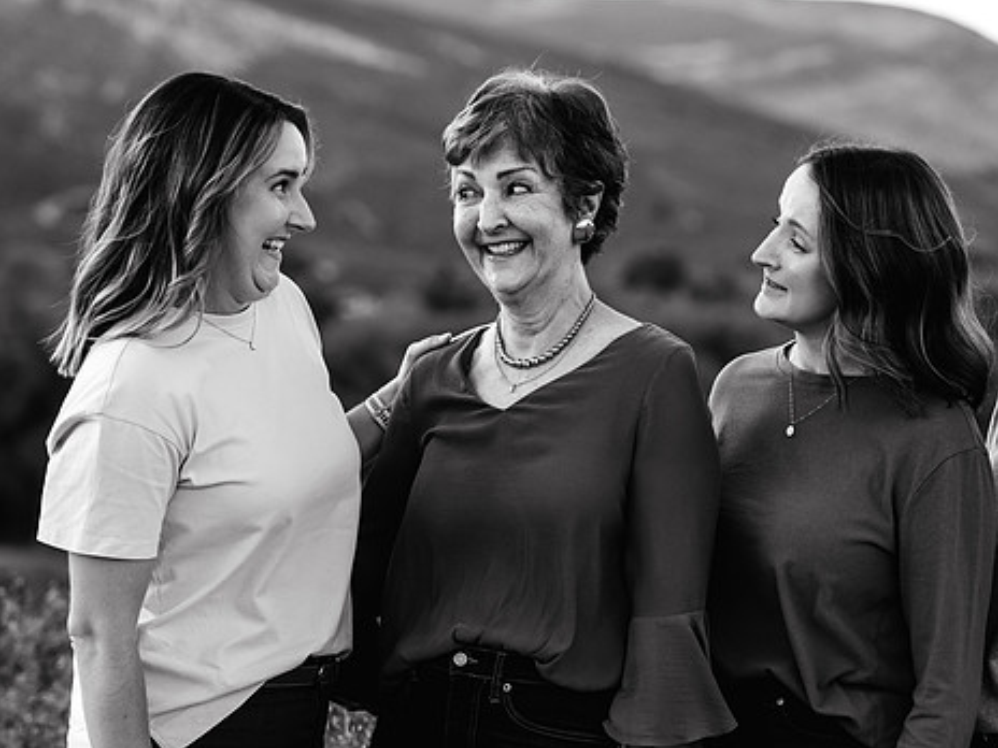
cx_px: 607
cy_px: 446
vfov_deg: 8.8
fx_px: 4872
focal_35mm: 169
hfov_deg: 11.7
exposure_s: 1/160
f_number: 4.5
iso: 500
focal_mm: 125
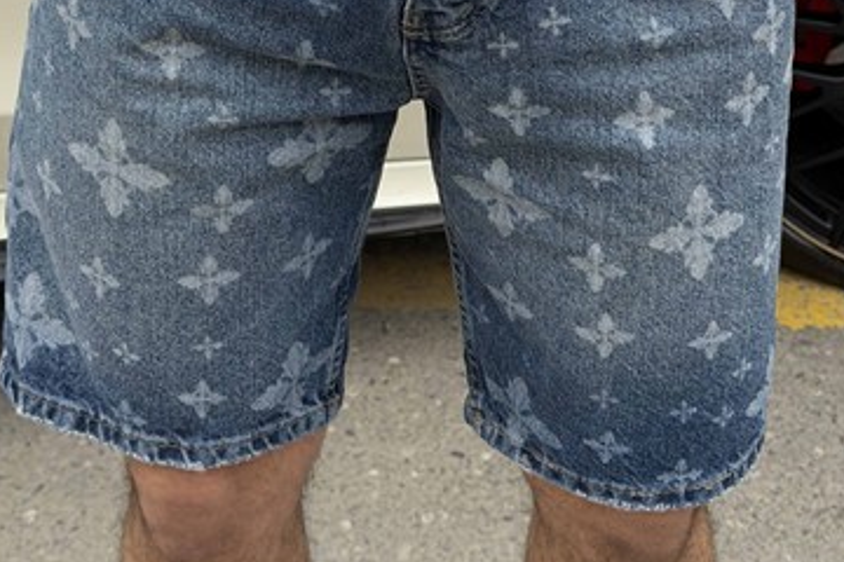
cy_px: -29
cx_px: 424
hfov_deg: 27.3
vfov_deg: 17.9
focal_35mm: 74
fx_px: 1735
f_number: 1.78
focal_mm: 6.76
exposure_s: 1/140
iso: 50
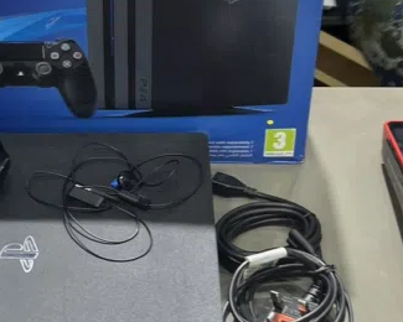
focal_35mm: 50
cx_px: 53
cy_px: 145
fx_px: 596
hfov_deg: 35.5
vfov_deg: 30.2
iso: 50
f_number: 1.6
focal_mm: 5.1
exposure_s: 1/100
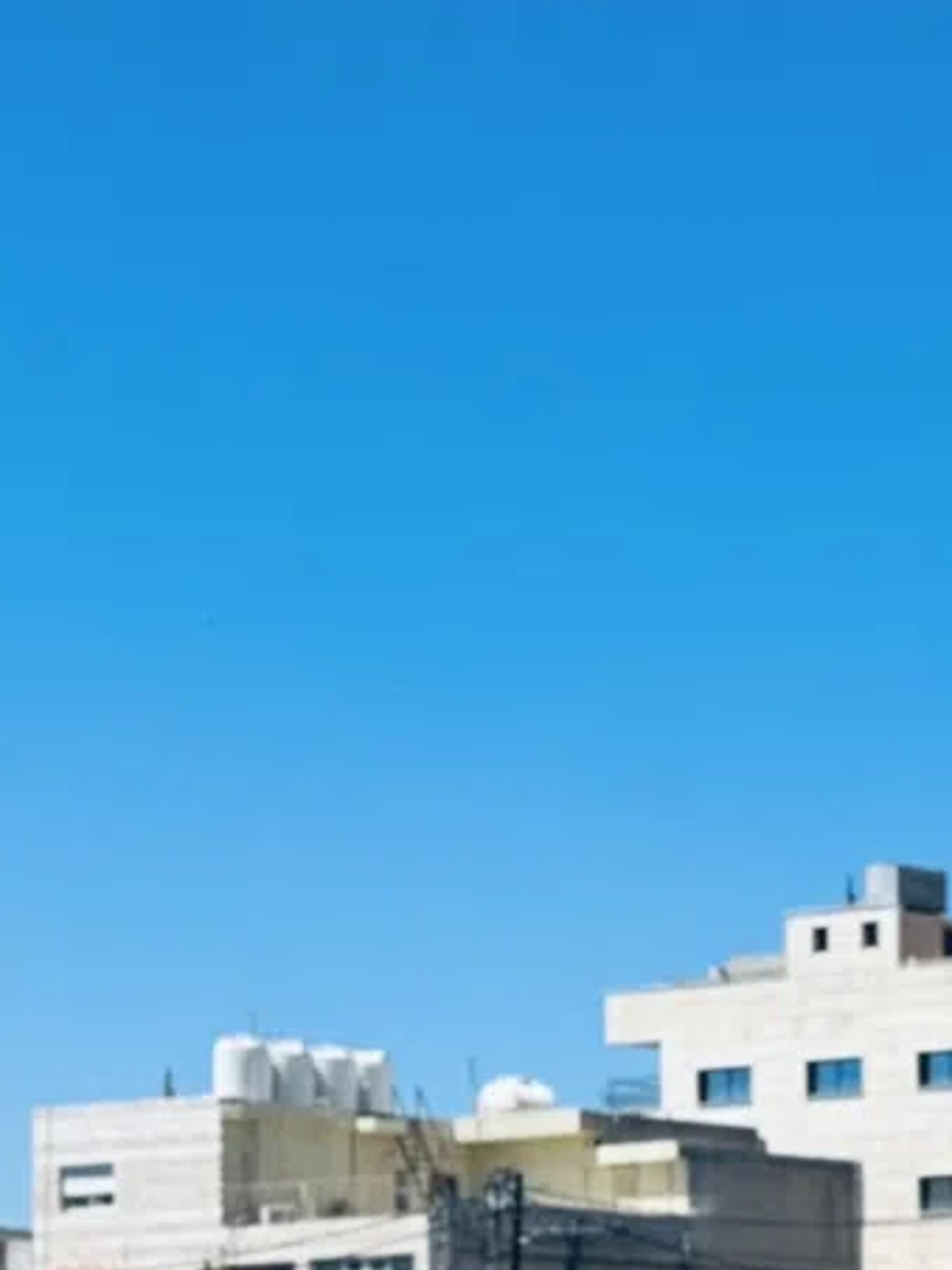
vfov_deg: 13.1
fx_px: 5317
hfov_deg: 10.0
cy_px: 1732
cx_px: 1236
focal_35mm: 145
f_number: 1.78
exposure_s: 1/4049
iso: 64
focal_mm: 6.76
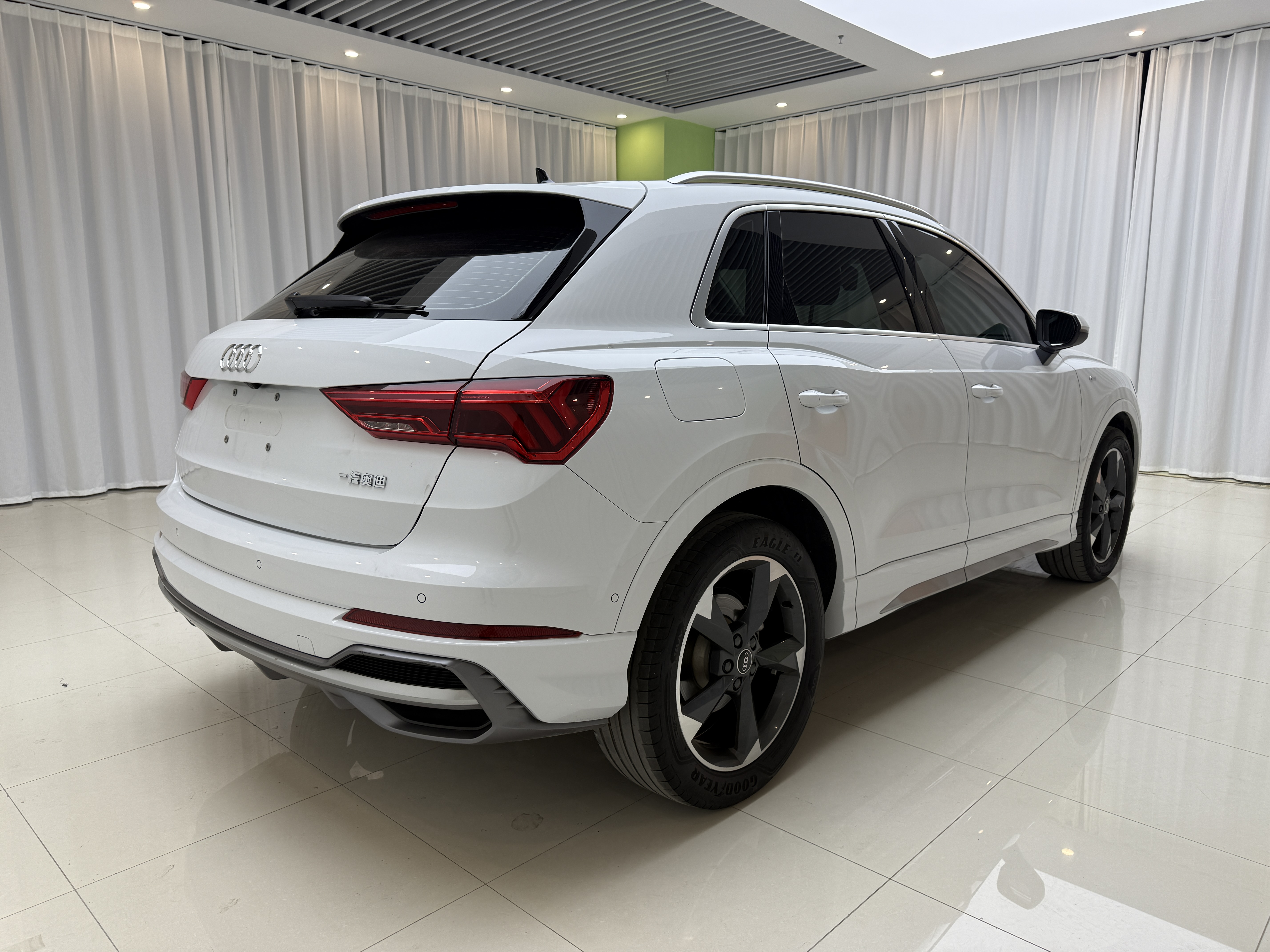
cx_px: 635
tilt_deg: -9.0
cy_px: 476
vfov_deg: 56.8
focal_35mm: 24
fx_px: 881
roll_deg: +0.3
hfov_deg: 71.6
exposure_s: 1/176
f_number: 1.78
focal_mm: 6.76
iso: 64
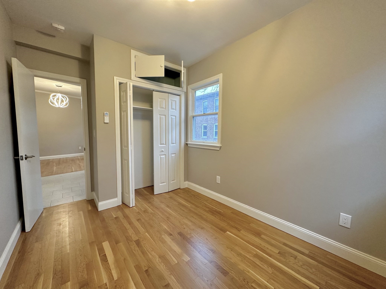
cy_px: 144
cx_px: 193
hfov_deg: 102.1
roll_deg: -0.8
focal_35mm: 14
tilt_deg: -4.0
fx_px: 156
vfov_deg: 85.7
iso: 200
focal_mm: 2.22
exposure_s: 1/60
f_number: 2.2
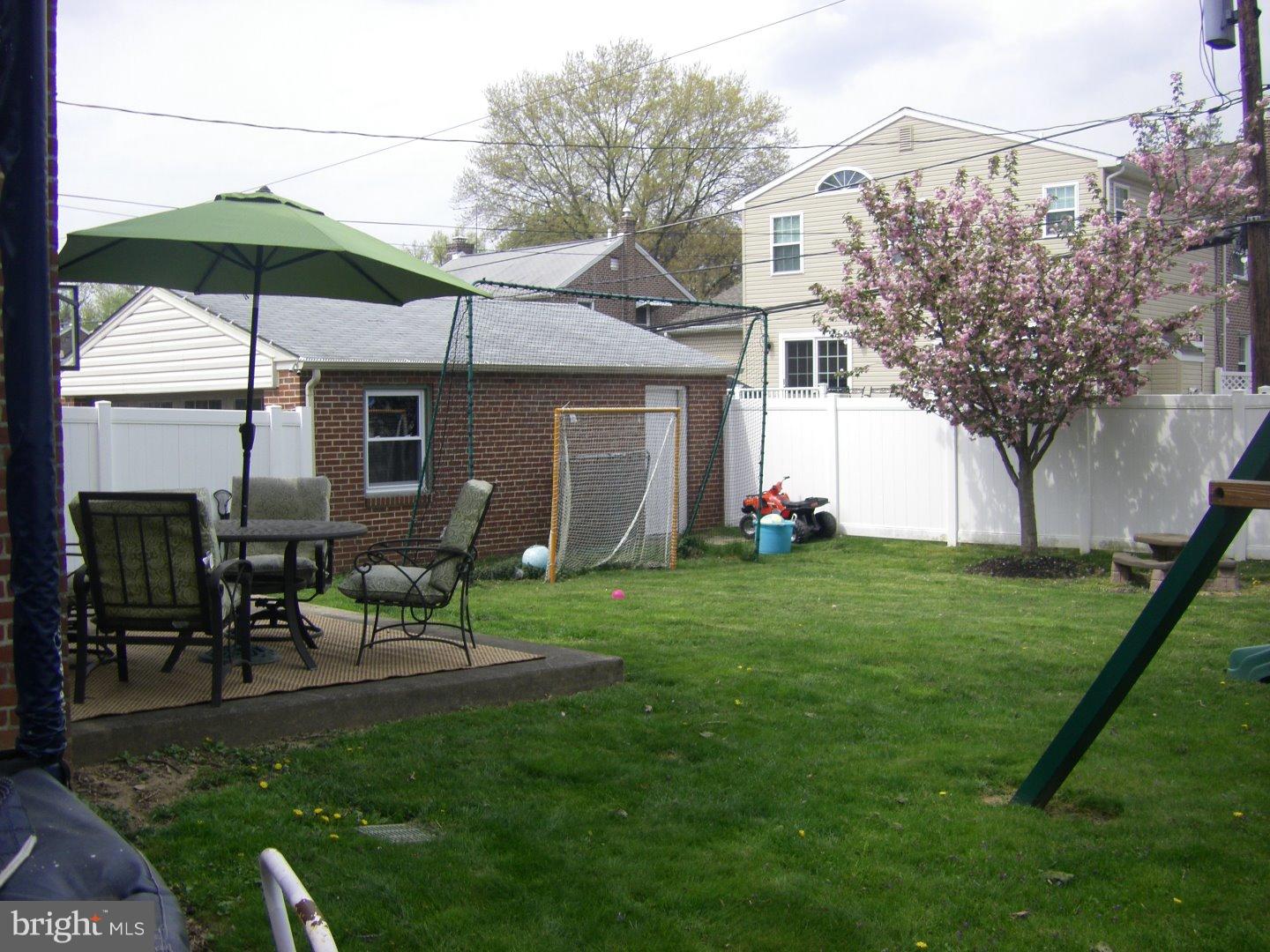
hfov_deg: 49.0
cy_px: 476
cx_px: 635
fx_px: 1394
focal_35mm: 38
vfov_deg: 37.7
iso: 64
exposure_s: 1/160
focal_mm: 6.3
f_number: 7
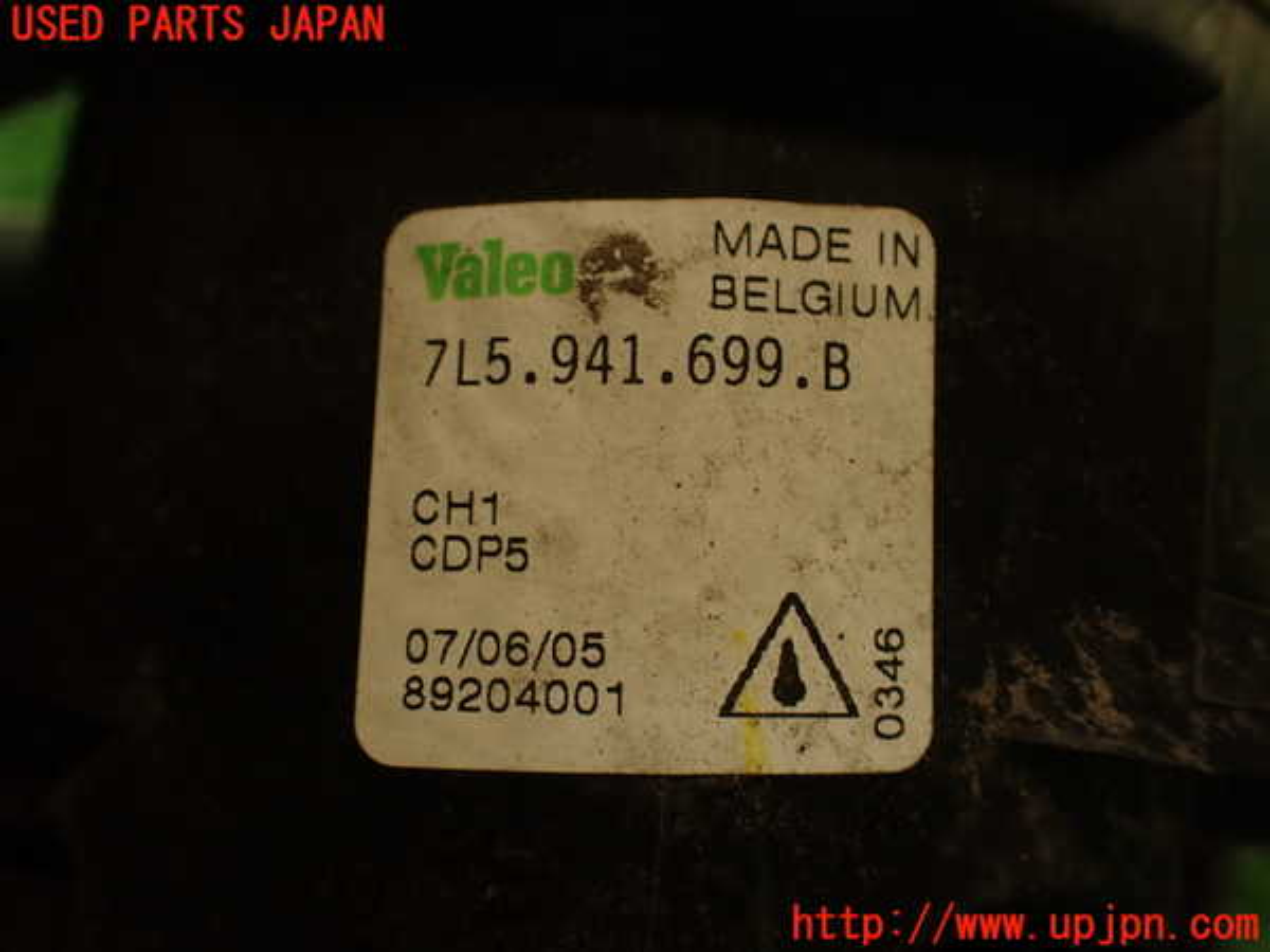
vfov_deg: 44.2
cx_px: 635
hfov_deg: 56.8
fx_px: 1174
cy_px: 476
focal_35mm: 32
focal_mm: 5.79
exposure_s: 1/60
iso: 200
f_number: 2.4
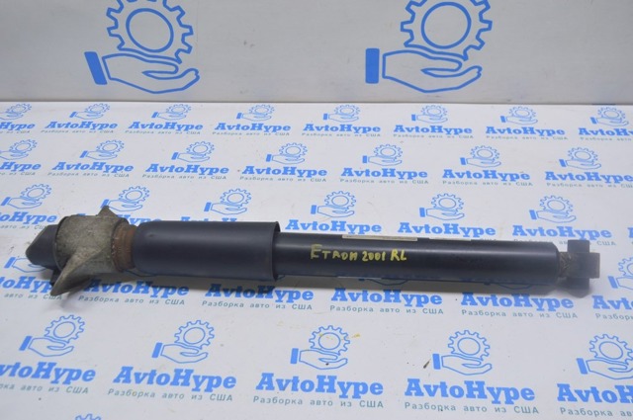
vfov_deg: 38.3
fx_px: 606
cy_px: 210
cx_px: 316
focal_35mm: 34
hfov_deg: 55.2
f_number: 5.6
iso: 400
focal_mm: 23
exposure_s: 1/25
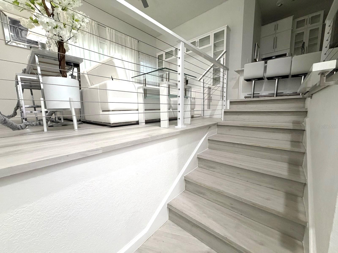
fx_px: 137
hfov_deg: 102.1
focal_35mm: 14
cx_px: 169
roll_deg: +1.9
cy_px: 126
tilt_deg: -6.9
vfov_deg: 85.7
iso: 500
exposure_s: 1/60
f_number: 2.2
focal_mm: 2.22
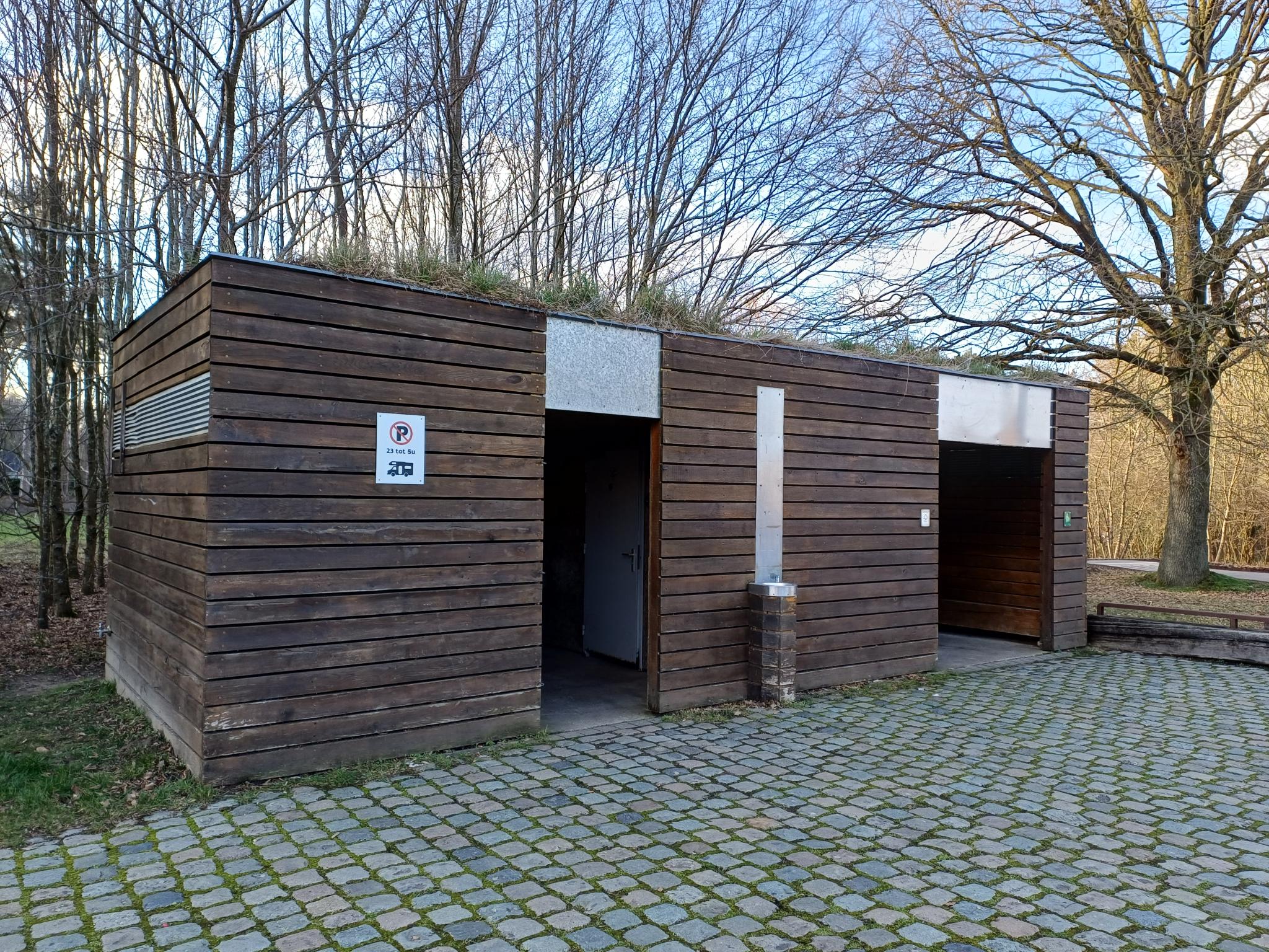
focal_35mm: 25
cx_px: 634
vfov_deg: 54.9
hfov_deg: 69.4
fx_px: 916
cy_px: 476
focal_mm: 4.65
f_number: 1.8
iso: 50
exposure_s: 1/195
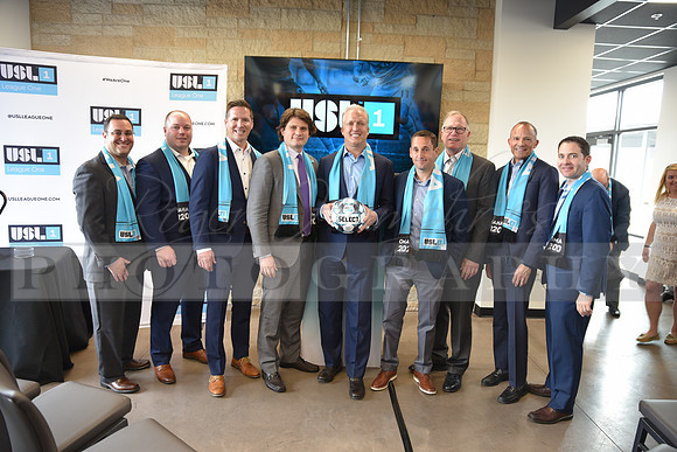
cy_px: 226
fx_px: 451
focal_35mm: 24
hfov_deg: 73.7
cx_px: 338
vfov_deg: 53.2
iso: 400
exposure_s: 1/40
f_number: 2.8
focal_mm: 24
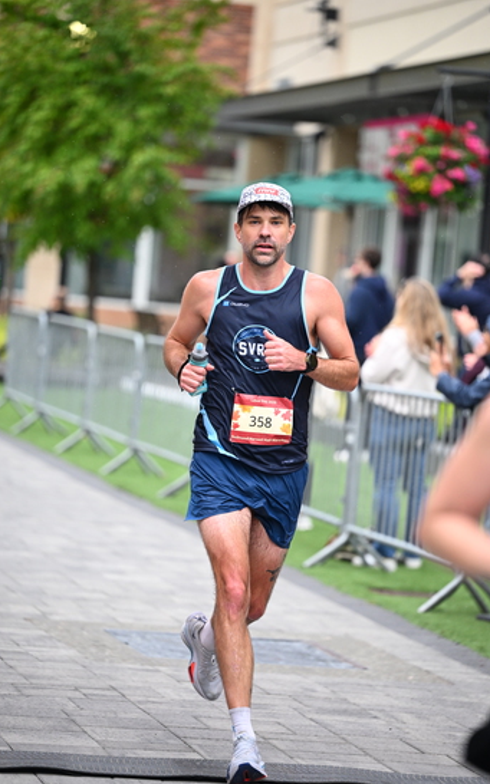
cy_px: 391
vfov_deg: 14.0
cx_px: 262
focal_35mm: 149
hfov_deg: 8.8
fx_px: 3185
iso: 1250
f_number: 2.8
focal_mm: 145
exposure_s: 1/1600
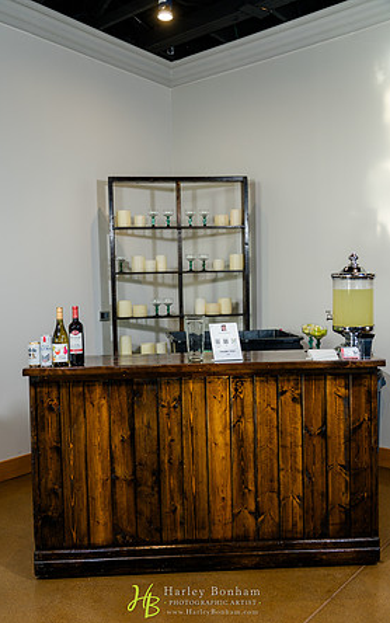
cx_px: 195
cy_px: 314
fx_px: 543
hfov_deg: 39.5
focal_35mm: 32
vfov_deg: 59.6
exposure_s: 1/80
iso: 200
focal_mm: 31
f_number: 4
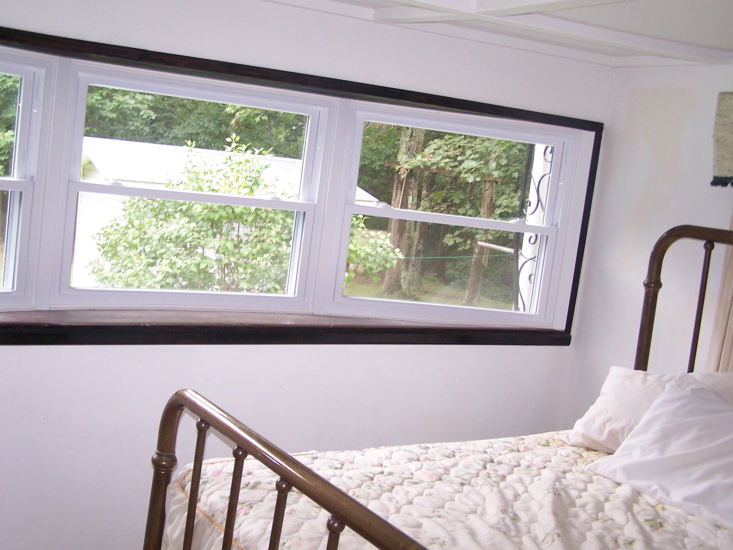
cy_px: 275
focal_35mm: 43
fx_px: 911
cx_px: 366
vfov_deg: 33.6
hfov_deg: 43.9
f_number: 2.9
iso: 140
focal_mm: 7.1
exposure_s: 1/60
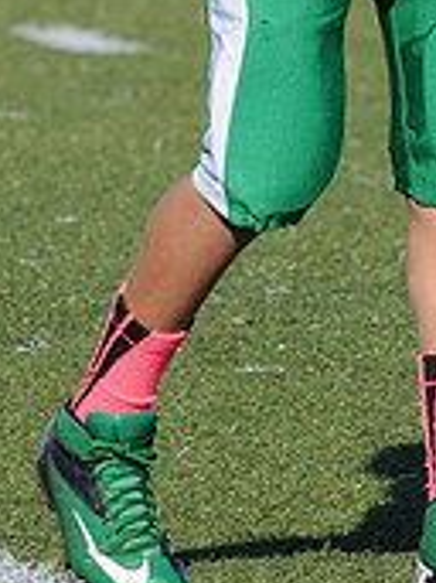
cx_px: 301
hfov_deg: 1.0
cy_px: -310
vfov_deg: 1.4
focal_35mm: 1467
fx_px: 24667
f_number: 9
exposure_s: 1/500
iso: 200
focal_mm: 300
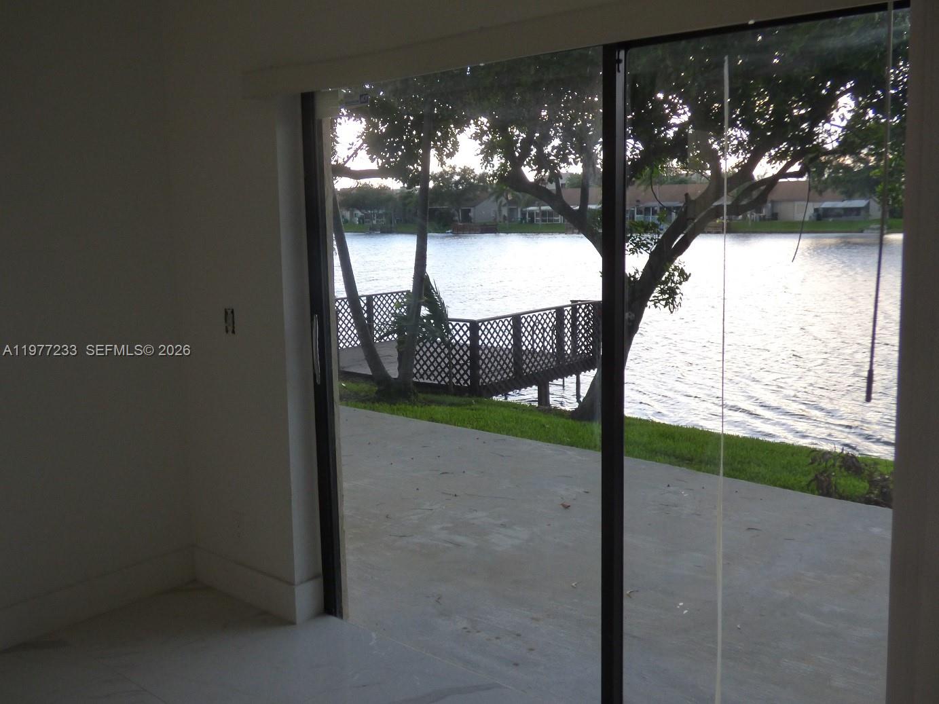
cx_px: 470
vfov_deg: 44.2
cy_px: 352
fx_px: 868
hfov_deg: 56.8
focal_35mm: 32
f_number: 3.3
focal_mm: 5.53
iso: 200
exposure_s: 1/60
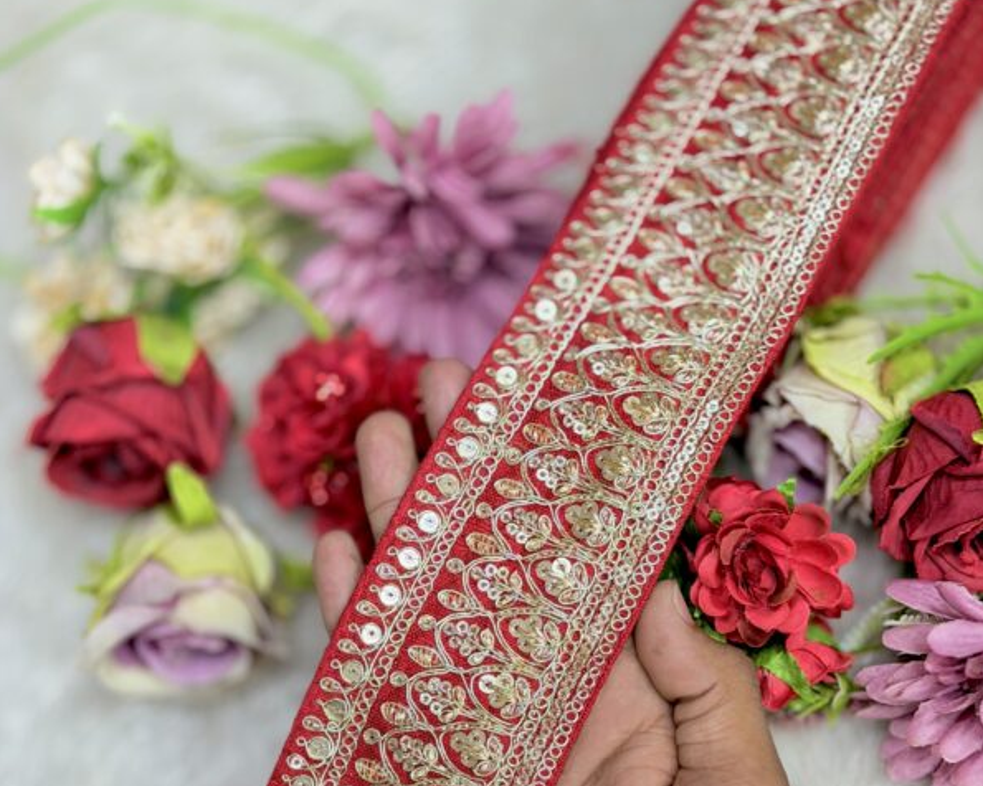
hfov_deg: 30.0
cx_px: 491
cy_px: 586
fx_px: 1833
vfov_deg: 24.0
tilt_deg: -67.2
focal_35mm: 63
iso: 64
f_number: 1.78
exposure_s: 1/50
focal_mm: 6.76
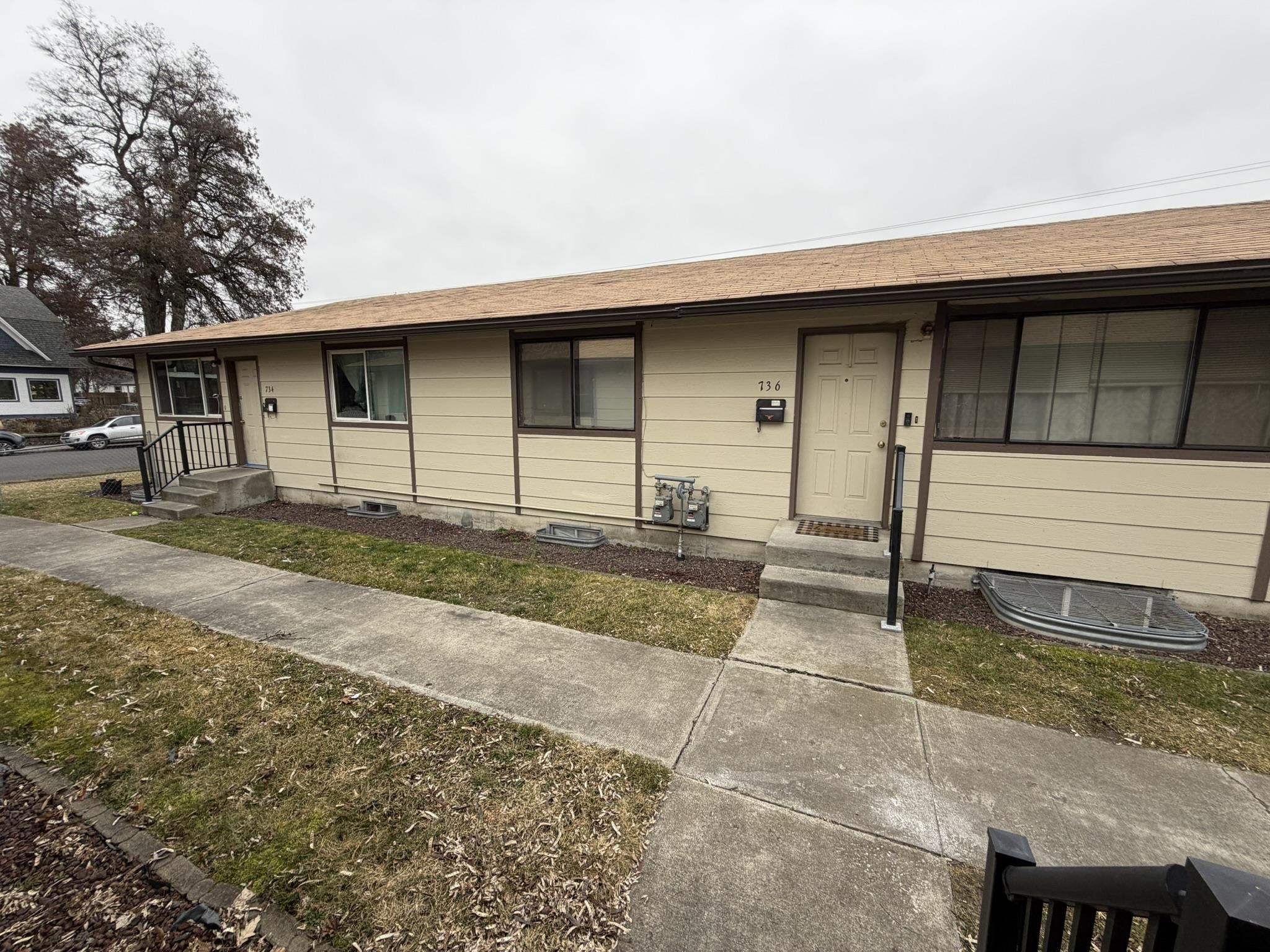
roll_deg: +0.4
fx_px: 514
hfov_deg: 102.1
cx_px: 635
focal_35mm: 14
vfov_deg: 85.7
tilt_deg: -8.6
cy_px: 476
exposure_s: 1/159
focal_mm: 2.22
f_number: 2.2
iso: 40
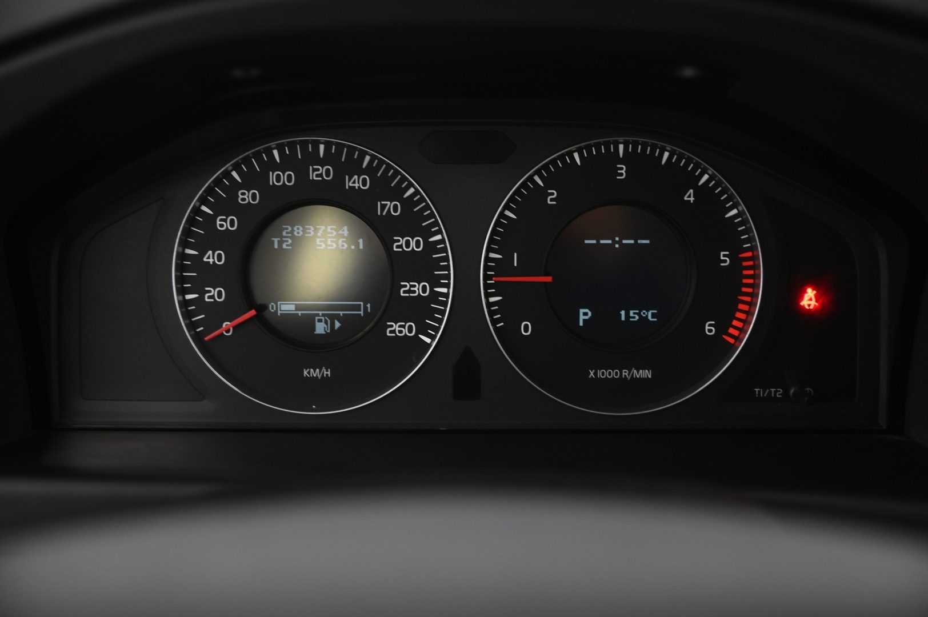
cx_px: 464
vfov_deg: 28.0
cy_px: 308
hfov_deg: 41.1
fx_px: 1236
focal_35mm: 48
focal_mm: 48
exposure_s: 1/15
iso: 2000
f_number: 4
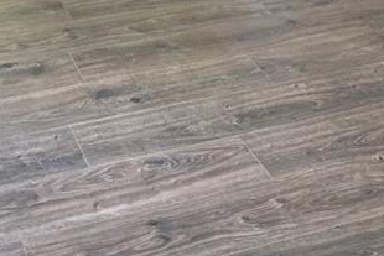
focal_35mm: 67
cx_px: 53
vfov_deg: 17.4
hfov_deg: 29.1
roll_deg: +0.7
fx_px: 715
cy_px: -173
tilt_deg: -12.8
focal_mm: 4.25
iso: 100
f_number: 1.8
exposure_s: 1/90
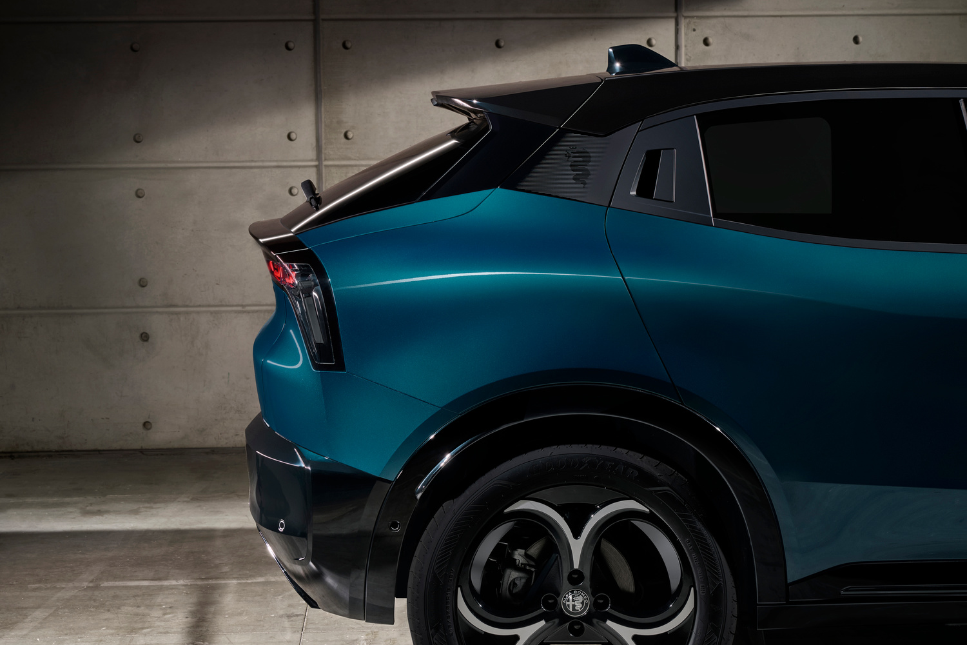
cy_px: 322
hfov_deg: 28.8
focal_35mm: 70
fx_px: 1880
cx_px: 484
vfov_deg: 19.5
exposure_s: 1/1.59
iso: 100
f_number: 10
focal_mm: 70
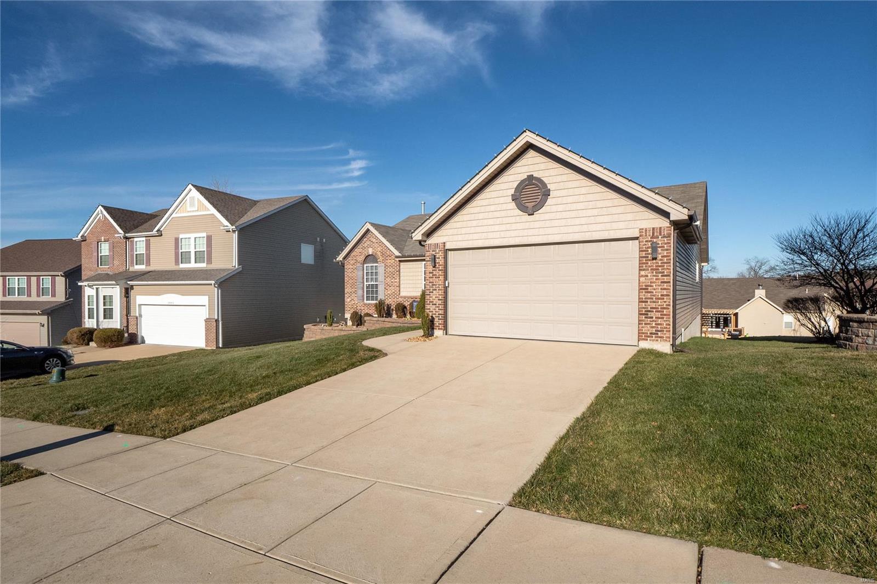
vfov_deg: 67.4
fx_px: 438
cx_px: 438
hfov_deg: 90.0
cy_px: 292
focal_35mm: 18
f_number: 8
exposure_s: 1/1600
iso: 400
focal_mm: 9
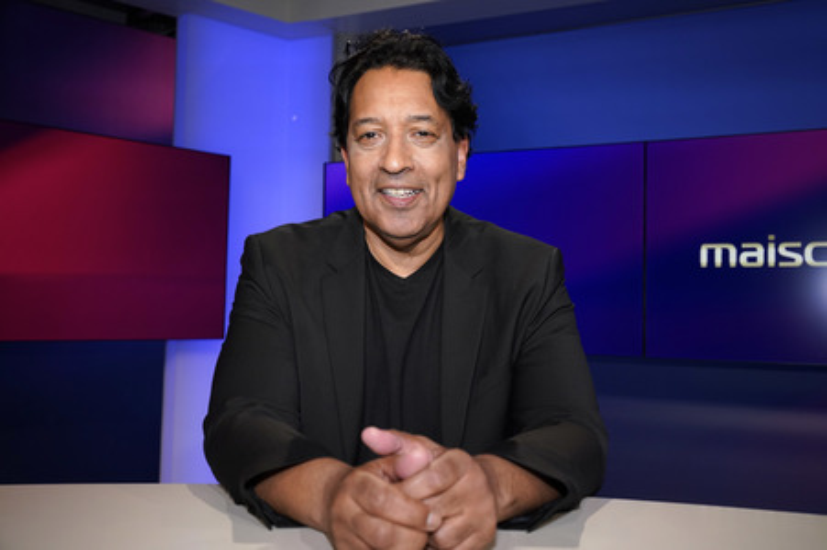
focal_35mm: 36
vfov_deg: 36.8
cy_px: 275
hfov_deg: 53.2
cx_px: 414
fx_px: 826
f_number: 5
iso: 1600
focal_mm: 36
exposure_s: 1/160
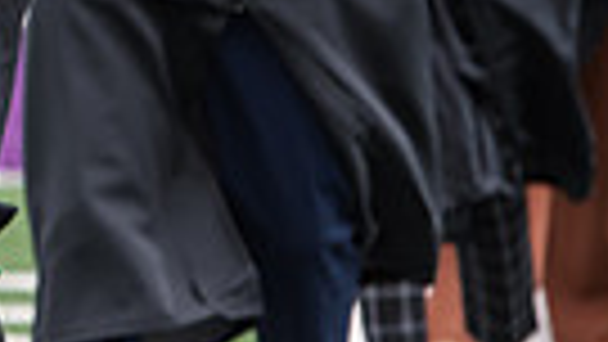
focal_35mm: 764
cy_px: -254
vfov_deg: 1.6
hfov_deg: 2.8
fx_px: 12319
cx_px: -396
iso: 500
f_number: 5
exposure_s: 1/640
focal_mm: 170
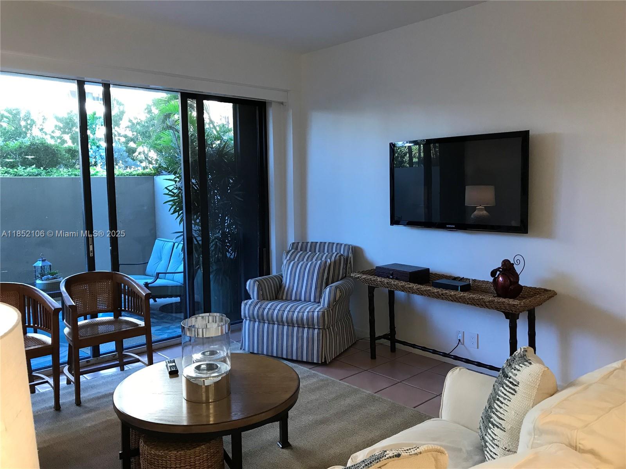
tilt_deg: -5.4
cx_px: 313
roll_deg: +0.8
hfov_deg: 63.4
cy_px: 234
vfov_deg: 49.7
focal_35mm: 28
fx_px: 506
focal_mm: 3.99
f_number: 1.8
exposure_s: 1/30
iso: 32
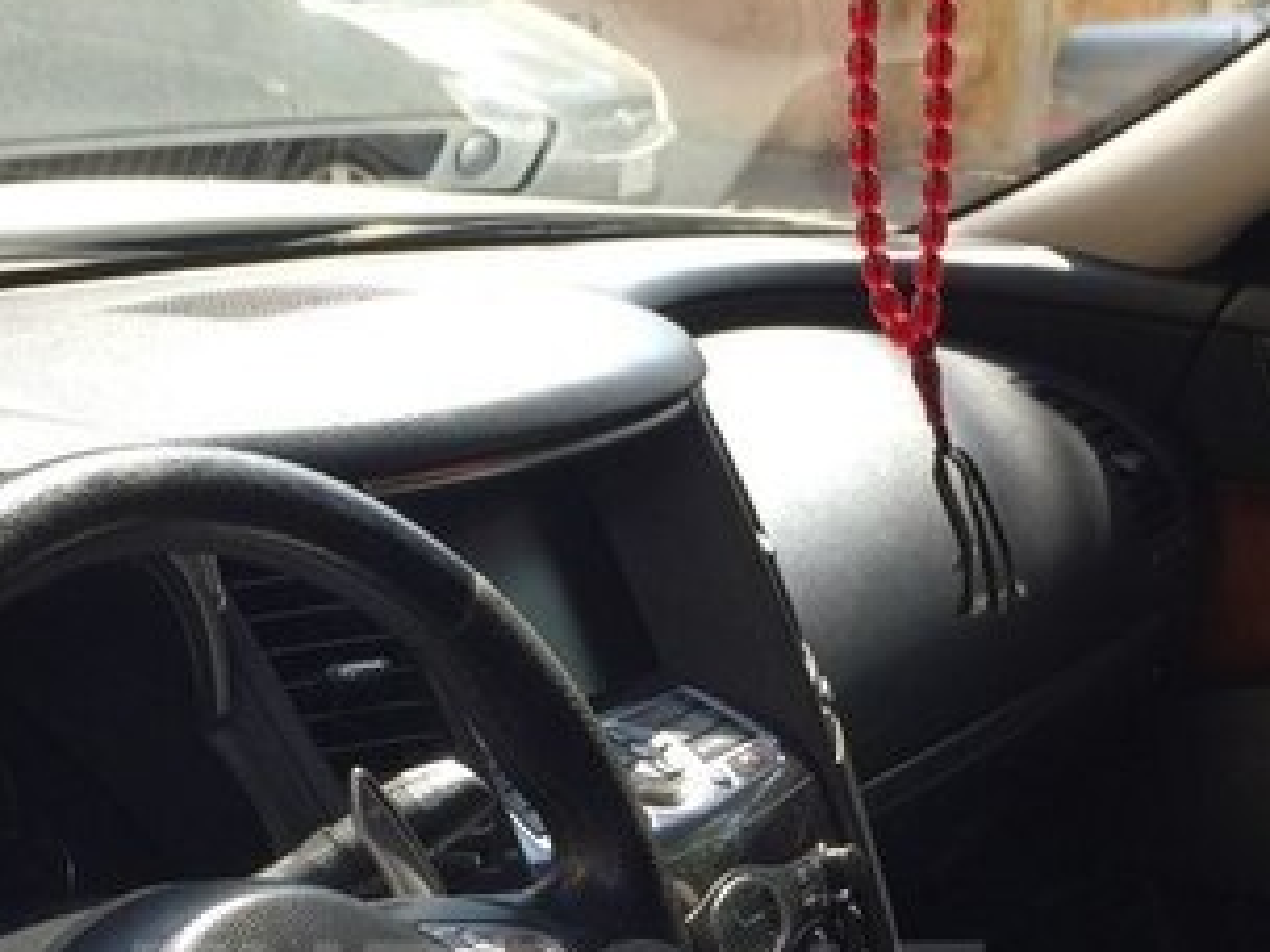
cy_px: 1004
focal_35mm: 63
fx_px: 2311
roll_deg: -0.6
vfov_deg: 22.2
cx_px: 560
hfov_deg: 30.7
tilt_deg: -24.8
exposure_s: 1/327
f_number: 2.2
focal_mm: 4.15
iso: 32
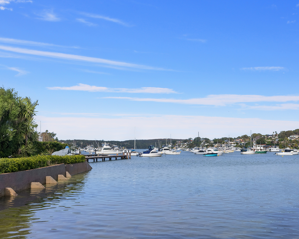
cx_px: 173
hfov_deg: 45.6
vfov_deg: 37.3
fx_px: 354
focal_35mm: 40
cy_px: 120
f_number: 9
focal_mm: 35
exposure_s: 1/200
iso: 400
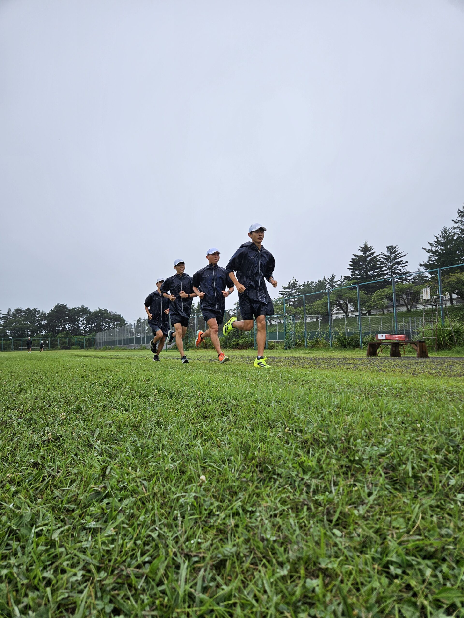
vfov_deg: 73.9
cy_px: 309
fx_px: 411
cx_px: 232
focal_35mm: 23
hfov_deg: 58.9
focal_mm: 5.4
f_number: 1.8
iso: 25
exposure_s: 1/326
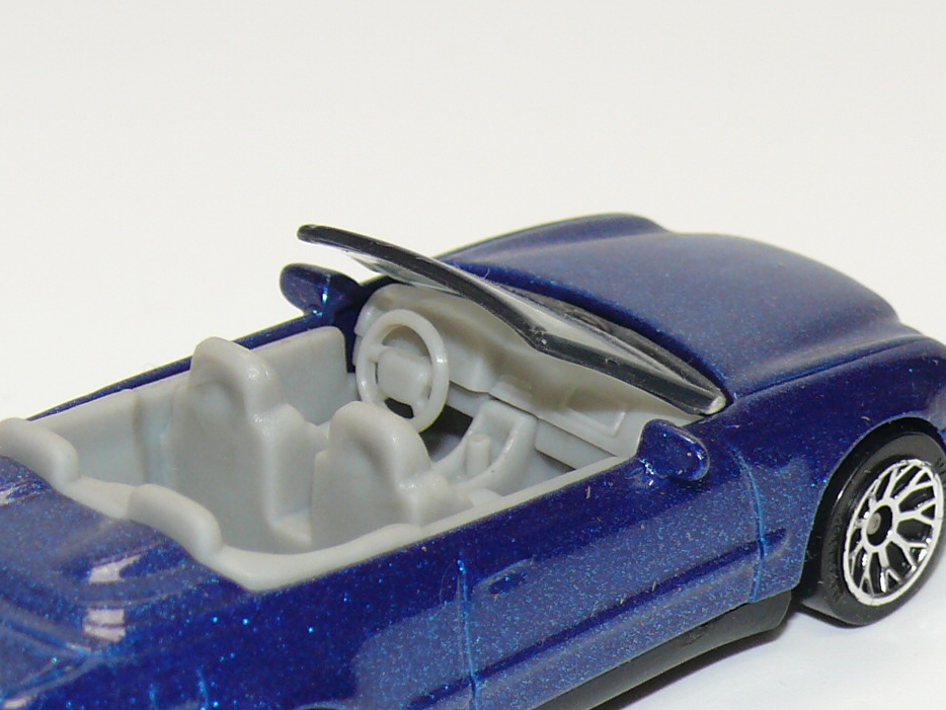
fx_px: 5057
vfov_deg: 8.0
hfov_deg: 10.7
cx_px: 401
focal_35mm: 185
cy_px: 476
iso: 100
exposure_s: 1/30
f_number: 4
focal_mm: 13.8
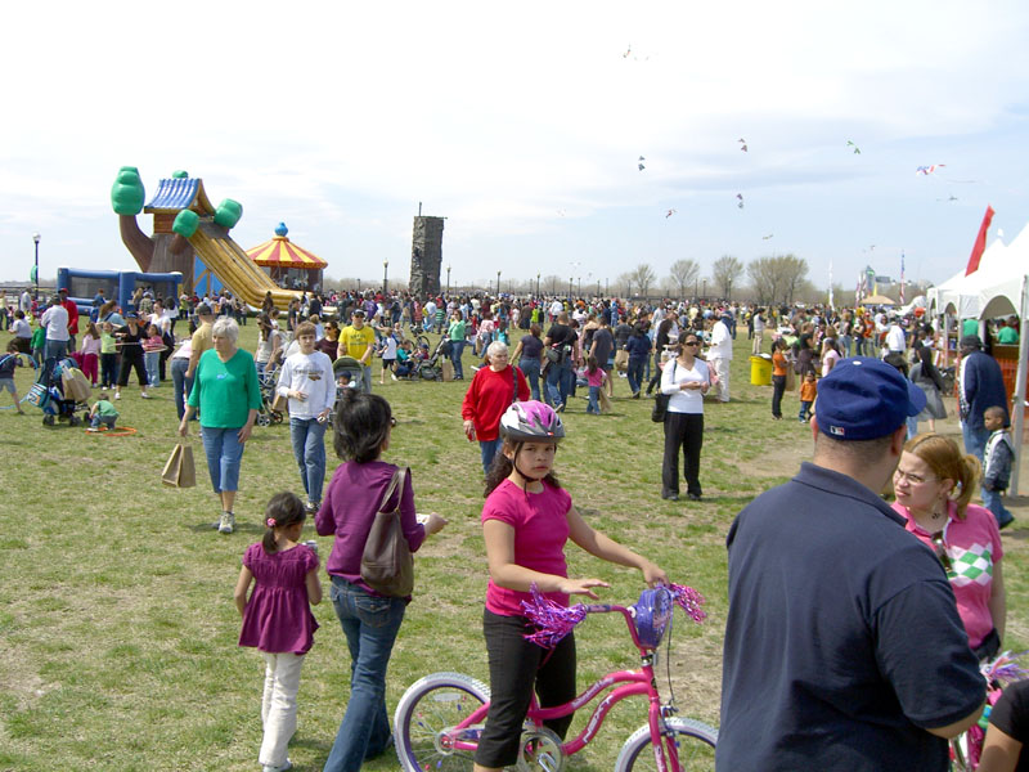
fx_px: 1130
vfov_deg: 37.7
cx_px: 514
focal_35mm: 38
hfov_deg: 49.0
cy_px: 386
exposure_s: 1/160
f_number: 8
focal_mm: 7.9
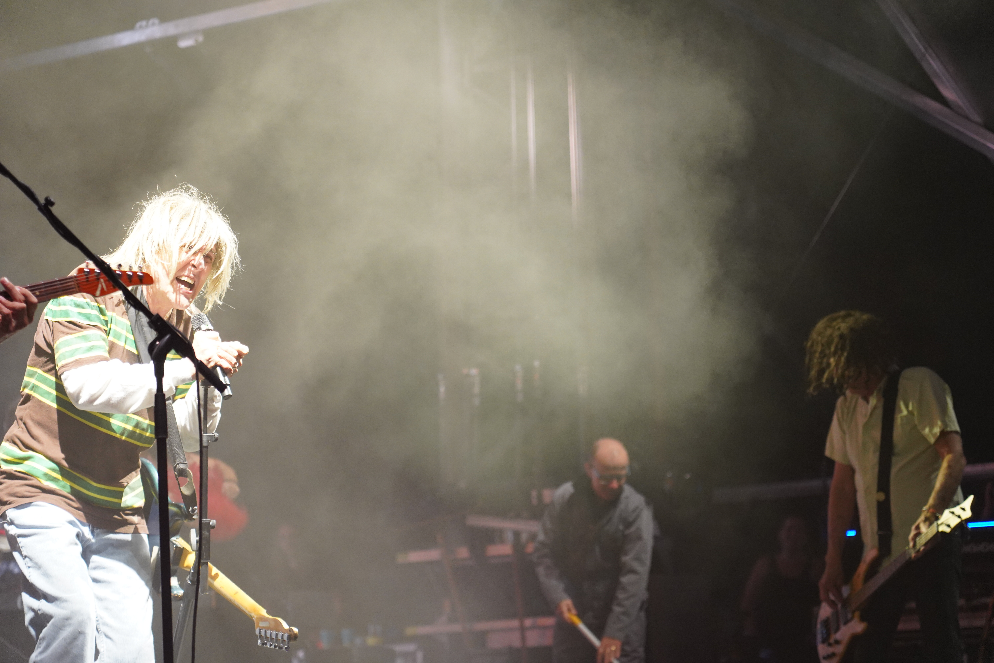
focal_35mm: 105
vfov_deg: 13.0
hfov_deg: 19.5
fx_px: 2899
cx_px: 497
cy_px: 332
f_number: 4
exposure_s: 1/160
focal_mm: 105
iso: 2500
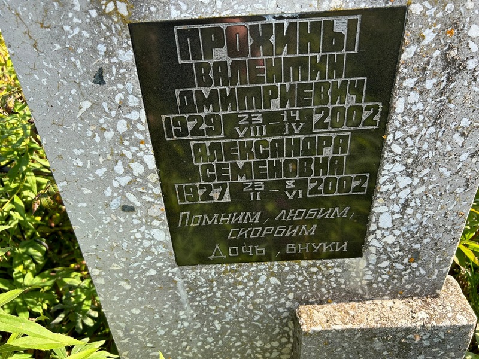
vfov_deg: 53.1
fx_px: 360
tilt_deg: -31.9
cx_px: 240
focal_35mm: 26
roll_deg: +5.9
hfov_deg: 67.3
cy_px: 180
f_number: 1.5
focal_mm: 5.7
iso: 50
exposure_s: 1/555
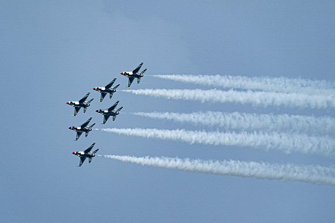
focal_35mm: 669
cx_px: 158
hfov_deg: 3.1
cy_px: 147
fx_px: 6223
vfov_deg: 2.1
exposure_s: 1/2000
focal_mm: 400
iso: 640
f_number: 10
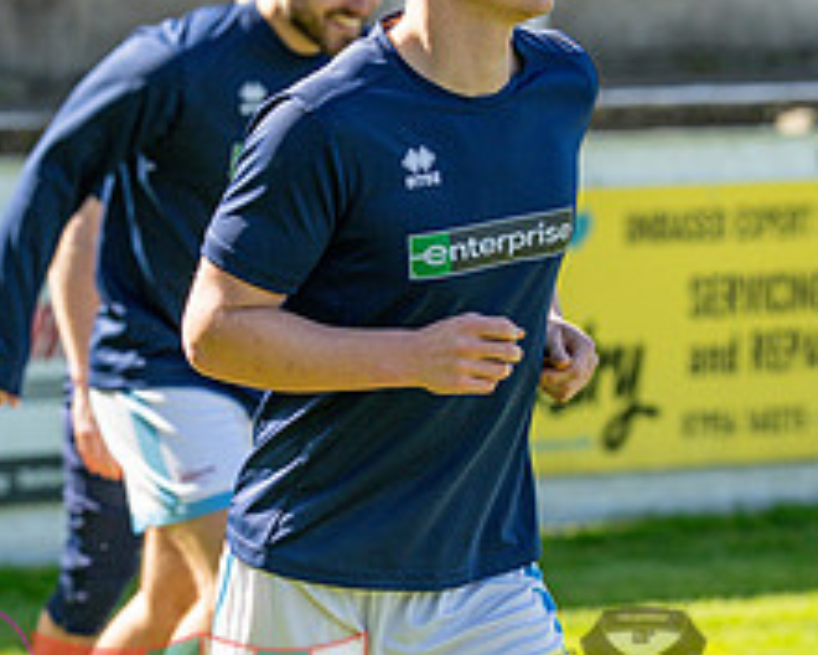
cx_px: 331
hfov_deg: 4.7
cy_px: 525
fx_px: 10023
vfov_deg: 3.7
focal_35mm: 414
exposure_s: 1/1250
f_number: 4
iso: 200
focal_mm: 135
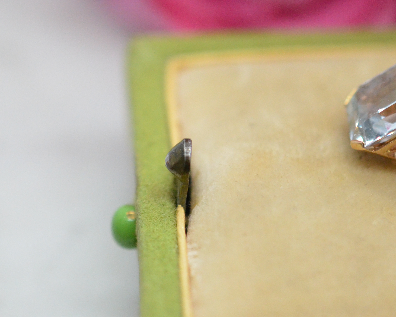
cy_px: 132
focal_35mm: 123
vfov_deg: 12.5
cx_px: 432
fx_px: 1441
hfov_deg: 15.3
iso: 3200
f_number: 4
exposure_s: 1/2000
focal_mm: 40
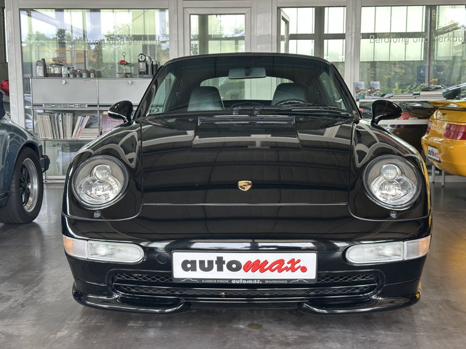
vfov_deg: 30.3
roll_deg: +0.2
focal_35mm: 48
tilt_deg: -6.7
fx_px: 646
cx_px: 233
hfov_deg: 39.7
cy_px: 174
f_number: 1.78
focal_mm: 6.86
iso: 64
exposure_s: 1/121
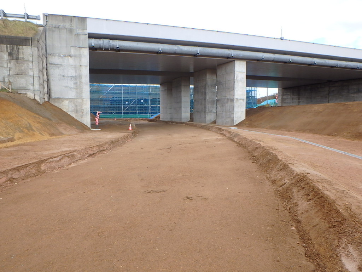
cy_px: 136
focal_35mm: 23
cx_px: 181
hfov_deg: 73.9
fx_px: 241
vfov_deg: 58.9
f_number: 3.8
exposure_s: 1/250
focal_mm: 4
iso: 125
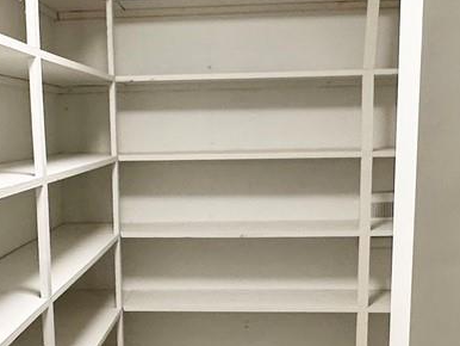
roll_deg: +1.8
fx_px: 771
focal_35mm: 58
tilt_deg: -10.2
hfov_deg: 33.0
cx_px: 163
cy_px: 265
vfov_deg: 24.9
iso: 200
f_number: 2.2
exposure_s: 1/60
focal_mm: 2.22
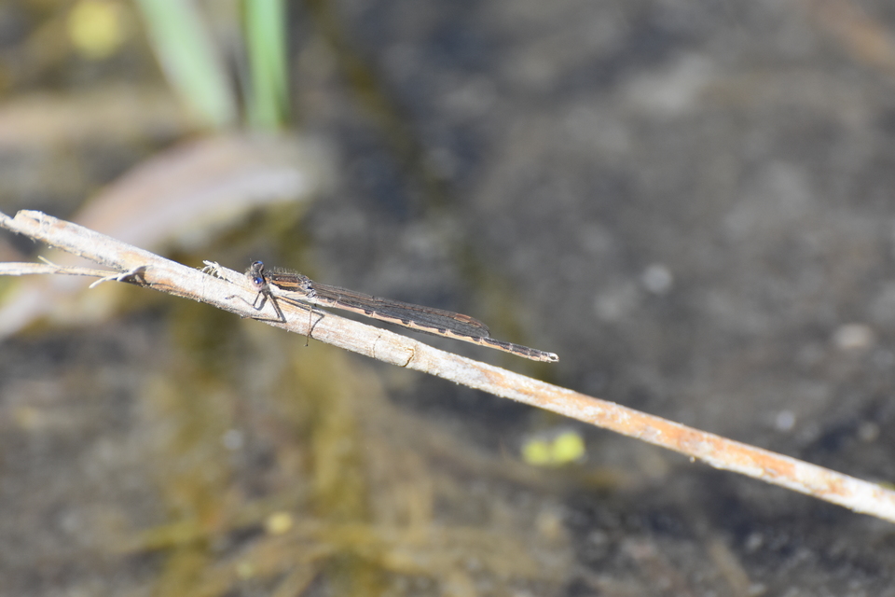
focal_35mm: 450
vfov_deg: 3.1
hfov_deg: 4.6
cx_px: 448
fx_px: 11187
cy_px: 298
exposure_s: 1/1000
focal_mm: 300
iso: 800
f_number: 8
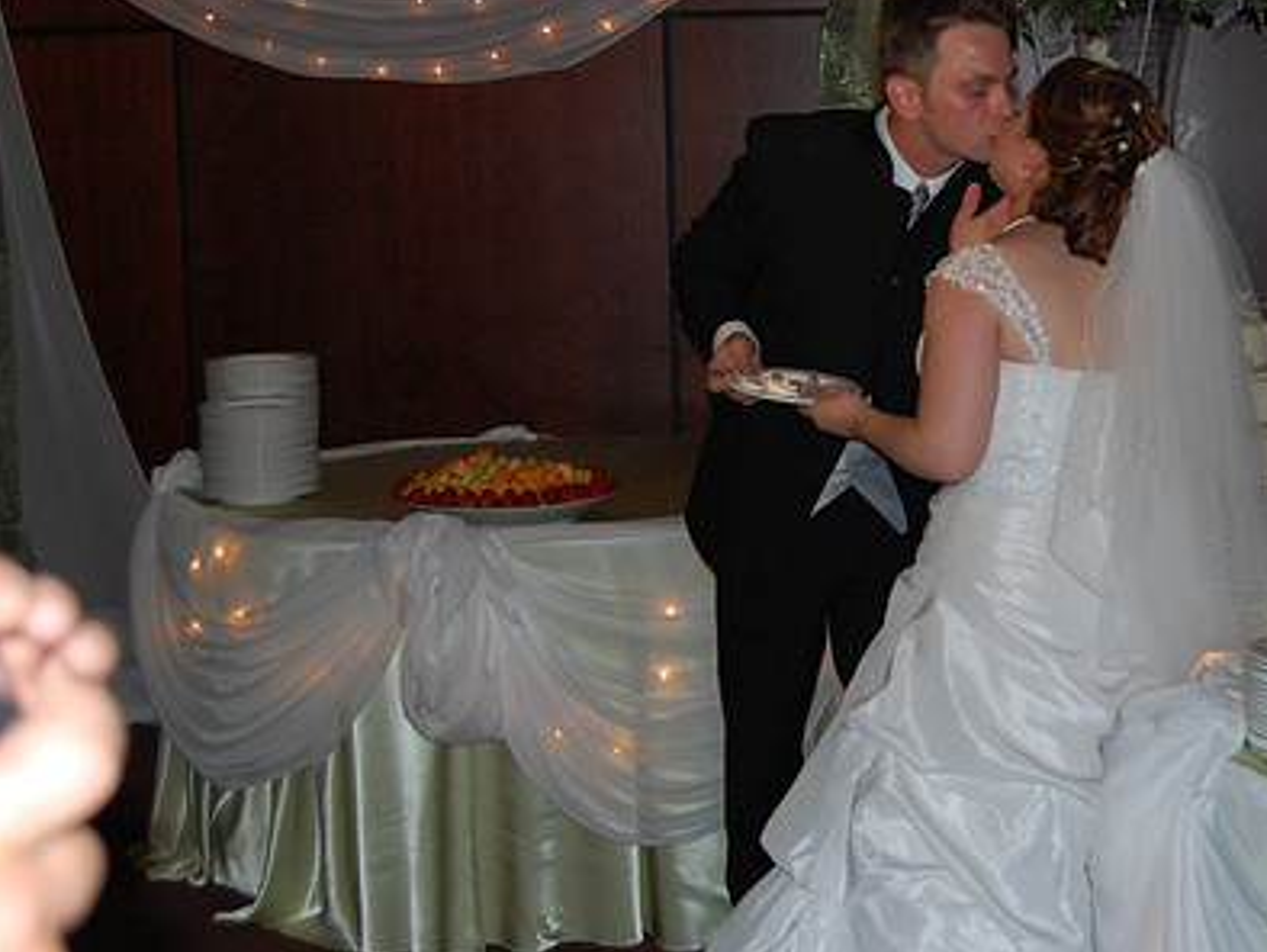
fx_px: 2406
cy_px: 396
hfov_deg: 29.2
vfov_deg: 22.4
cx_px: 878
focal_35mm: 66
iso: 400
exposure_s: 1/60
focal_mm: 31
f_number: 4.5
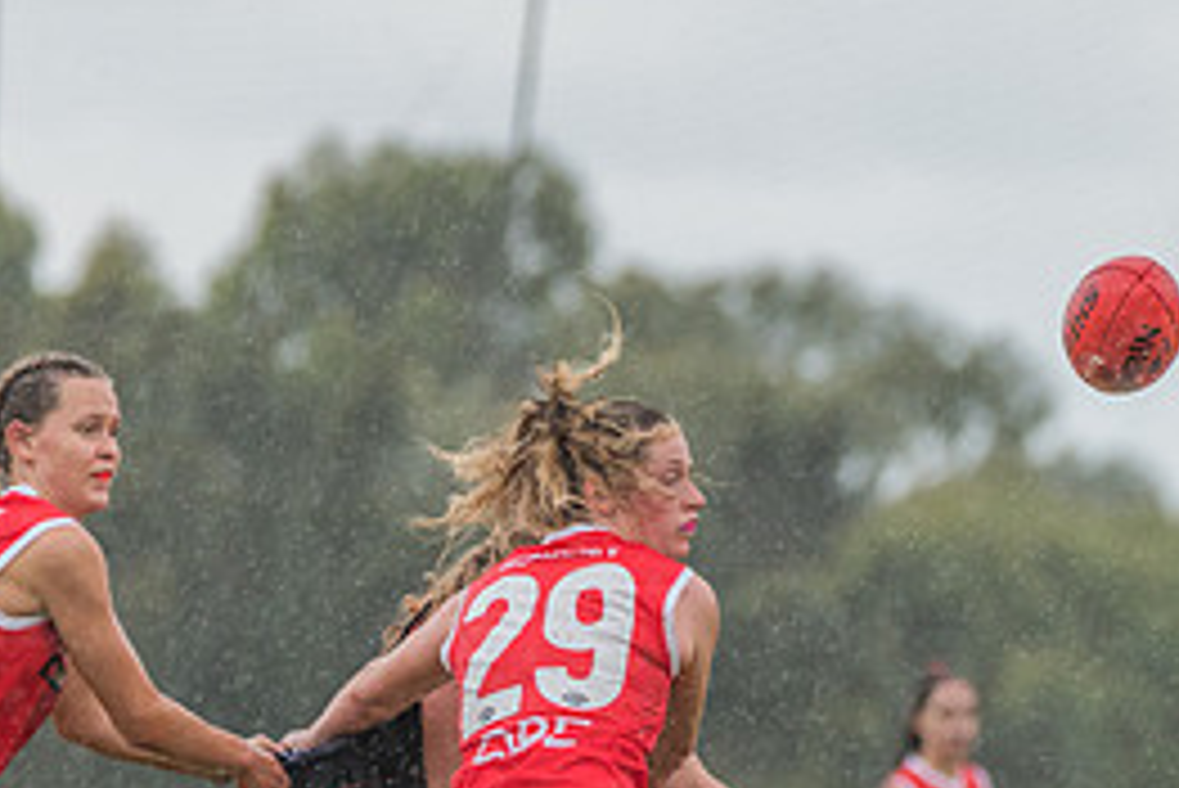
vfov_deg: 1.8
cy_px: 777
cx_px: 940
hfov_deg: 2.7
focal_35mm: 775
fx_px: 25394
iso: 900
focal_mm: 350
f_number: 6
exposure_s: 1/1250
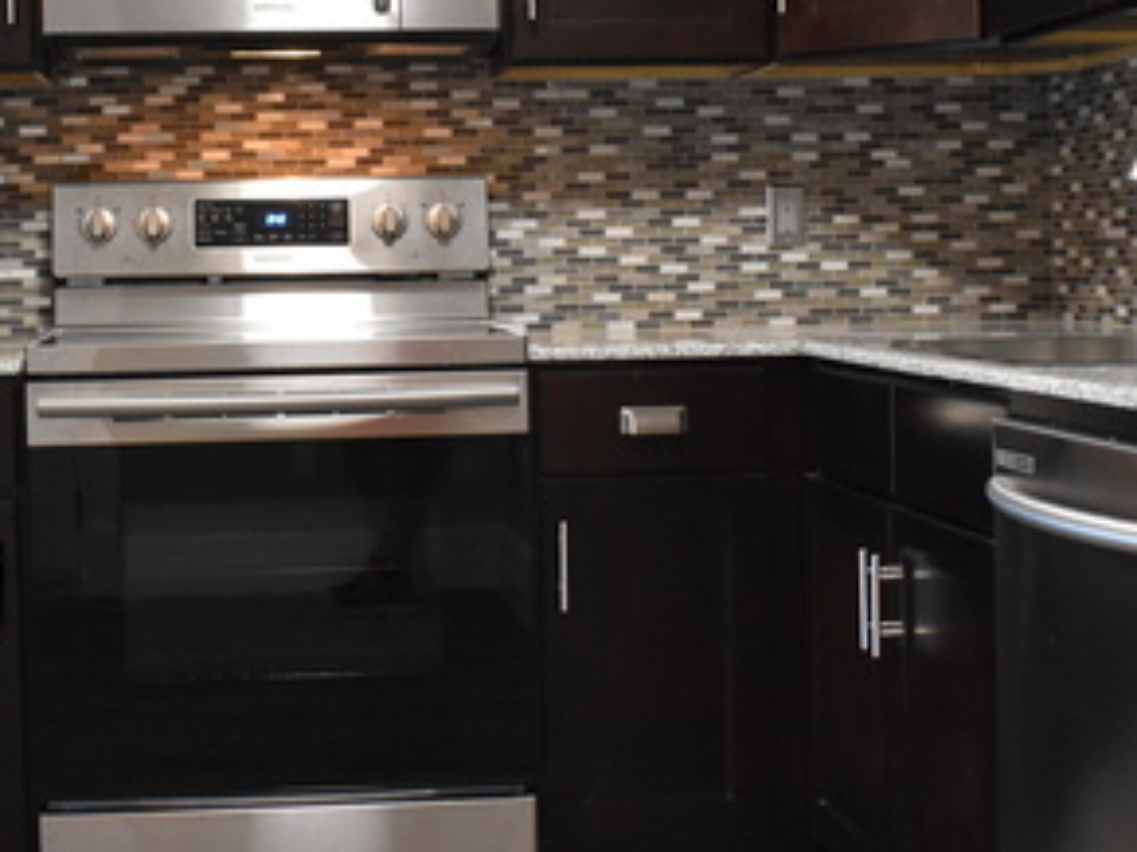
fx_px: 2200
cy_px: 281
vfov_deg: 21.8
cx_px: 473
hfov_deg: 28.9
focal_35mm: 67
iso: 2500
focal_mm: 18
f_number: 3.5
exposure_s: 1/60
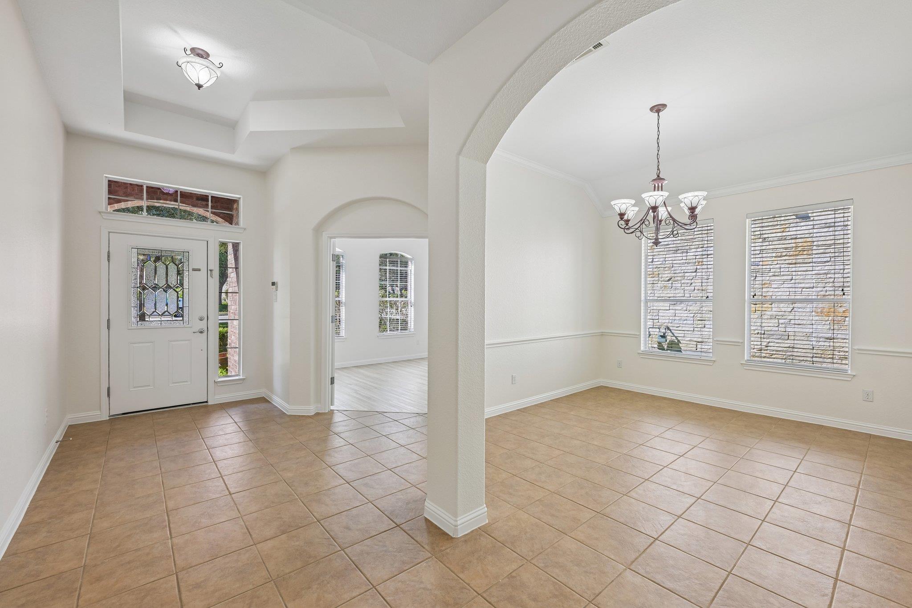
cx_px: 456
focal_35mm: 15
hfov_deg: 100.4
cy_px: 304
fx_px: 380
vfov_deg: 77.3
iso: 100
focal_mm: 15
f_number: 6.7
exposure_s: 1/60
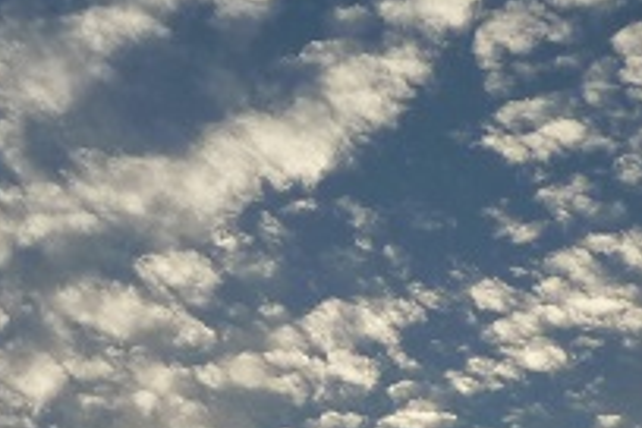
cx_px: 305
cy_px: 321
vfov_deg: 12.0
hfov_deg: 17.9
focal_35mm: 114
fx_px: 2033
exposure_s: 1/500
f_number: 3.5
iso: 125
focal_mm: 4.4
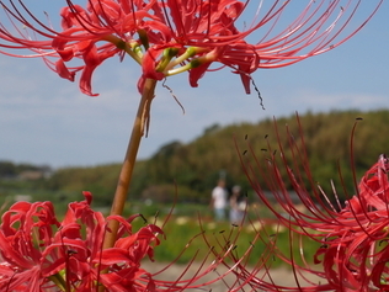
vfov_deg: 15.5
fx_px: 1068
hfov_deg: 20.6
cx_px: 245
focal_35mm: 95
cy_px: 78
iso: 200
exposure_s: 1/400
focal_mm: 25
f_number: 10
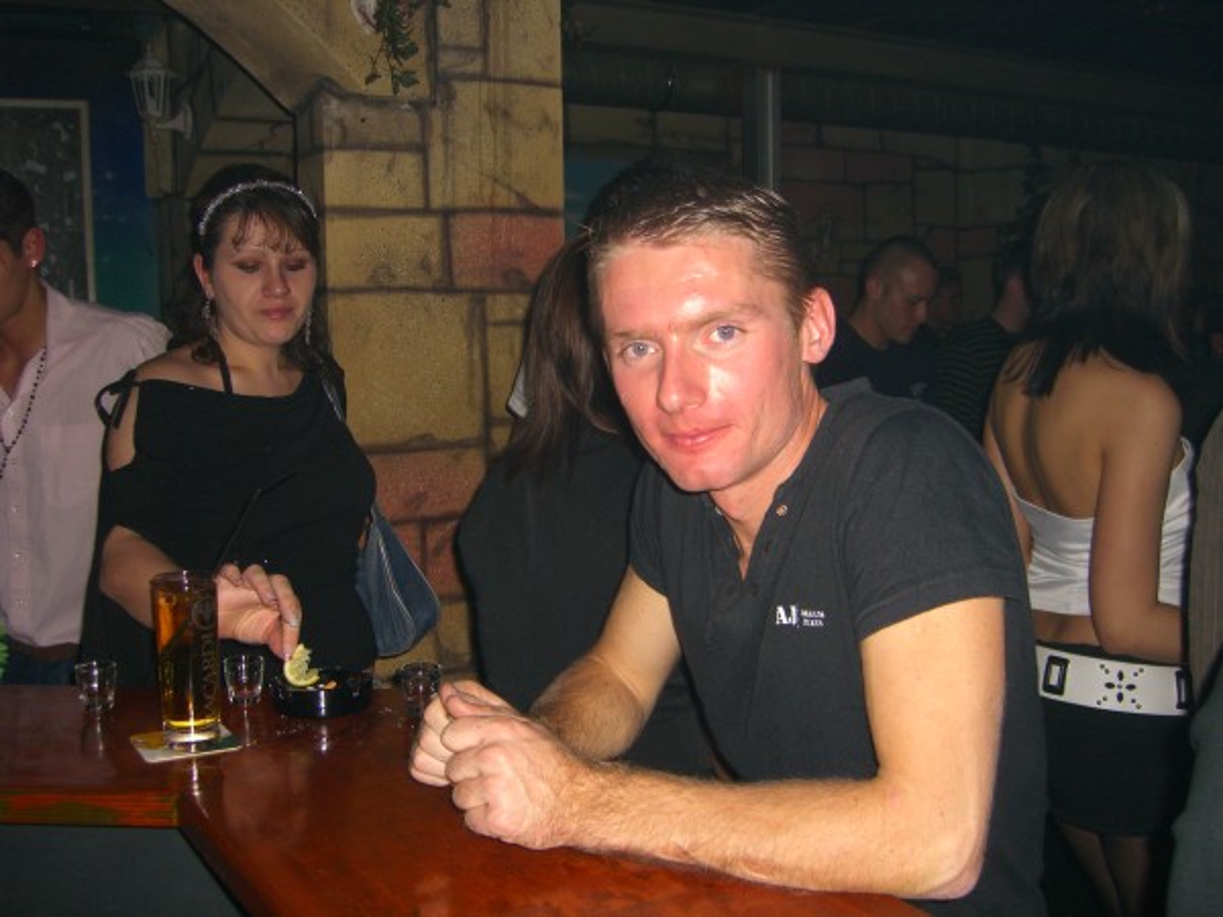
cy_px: 458
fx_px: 1343
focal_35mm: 38
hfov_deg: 49.0
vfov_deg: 37.7
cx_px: 612
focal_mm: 7.9
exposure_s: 1/60
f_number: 2.8
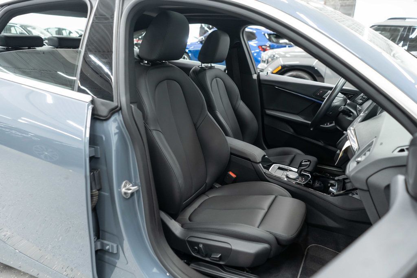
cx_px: 208
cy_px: 139
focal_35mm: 28
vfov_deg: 46.4
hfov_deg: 65.5
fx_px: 324
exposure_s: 1/50
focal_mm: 28
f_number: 3.2
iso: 800
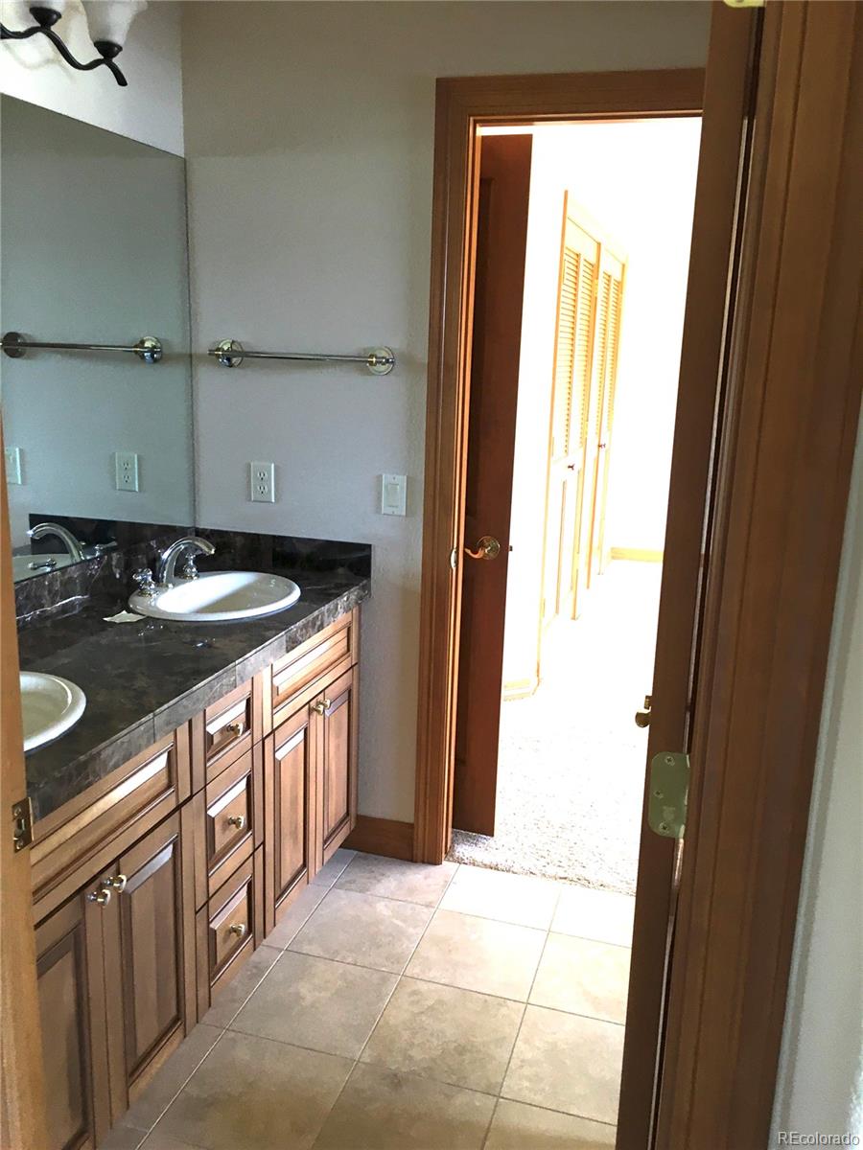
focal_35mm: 29
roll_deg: -2.5
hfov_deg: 48.2
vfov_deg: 61.7
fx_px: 964
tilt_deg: -14.1
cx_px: 432
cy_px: 575
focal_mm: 4.15
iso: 40
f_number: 2.2
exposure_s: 1/30
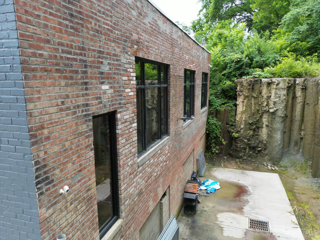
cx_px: 160
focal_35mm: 24
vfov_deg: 56.8
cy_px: 120
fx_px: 222
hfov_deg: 71.6
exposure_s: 1/400
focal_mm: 6.72
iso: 200
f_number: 1.7
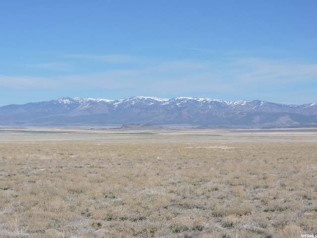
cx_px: 158
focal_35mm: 70
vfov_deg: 21.0
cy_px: 119
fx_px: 641
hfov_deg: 27.8
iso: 100
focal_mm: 12.5
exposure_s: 1/1250
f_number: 3.9
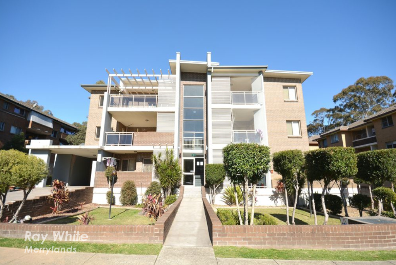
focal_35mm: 15
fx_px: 165
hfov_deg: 100.3
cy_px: 132
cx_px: 198
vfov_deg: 77.5
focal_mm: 10
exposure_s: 1/60
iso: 220
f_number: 4
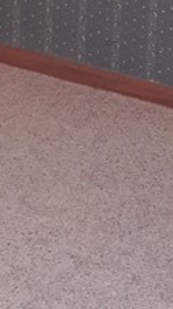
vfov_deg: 14.3
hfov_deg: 8.6
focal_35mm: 139
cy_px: -172
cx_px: 187
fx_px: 1137
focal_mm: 3.7
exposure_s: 1/30
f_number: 1.9
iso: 160
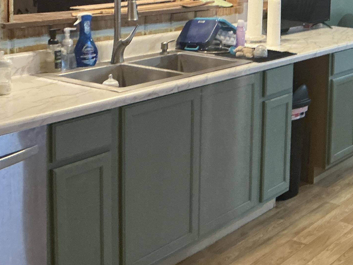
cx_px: 352
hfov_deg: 30.0
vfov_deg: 23.6
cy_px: 16
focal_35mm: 60
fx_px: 612
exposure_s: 1/40
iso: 250
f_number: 1.8
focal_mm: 3
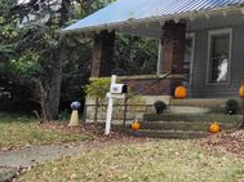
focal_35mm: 61
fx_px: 429
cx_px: 287
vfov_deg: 23.2
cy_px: 11
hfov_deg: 28.1
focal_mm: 6.3
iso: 50
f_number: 1.7
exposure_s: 1/359
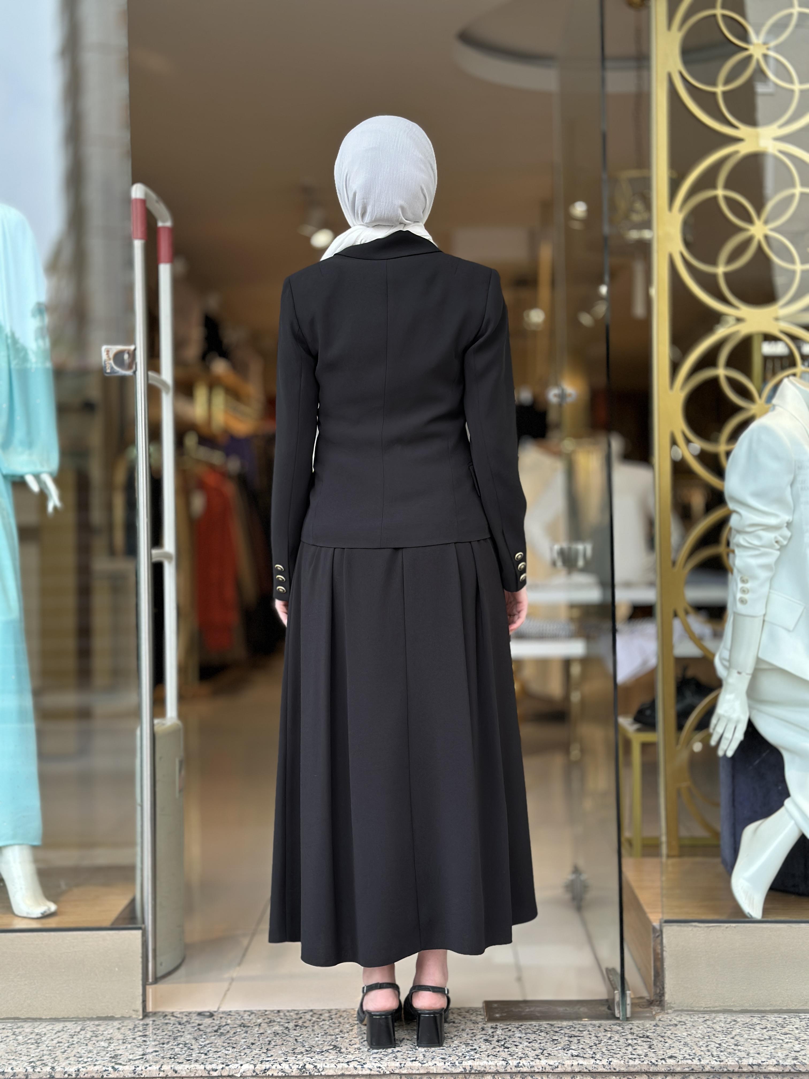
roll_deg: -0.2
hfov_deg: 30.3
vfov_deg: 39.7
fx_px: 1496
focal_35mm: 48
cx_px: 404
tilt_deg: +0.0
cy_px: 540
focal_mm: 6.86
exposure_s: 1/228
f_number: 1.78
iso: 80
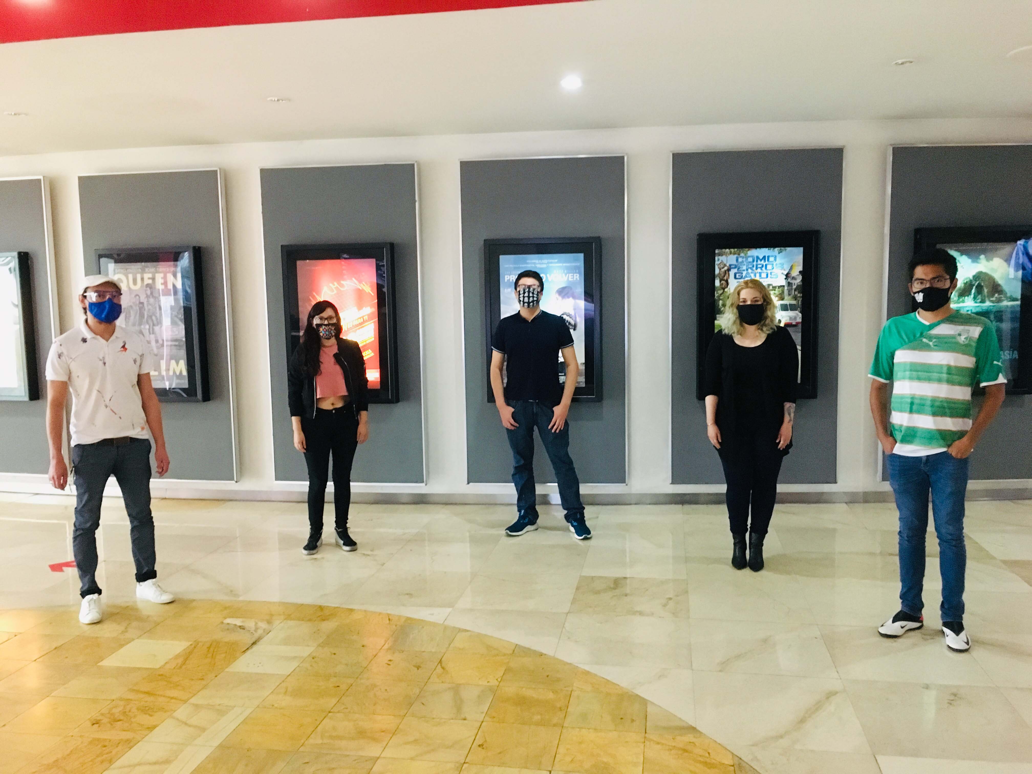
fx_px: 865
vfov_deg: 48.2
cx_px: 516
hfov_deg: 61.7
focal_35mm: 29
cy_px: 387
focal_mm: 4.15
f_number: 2.2
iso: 320
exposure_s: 1/15
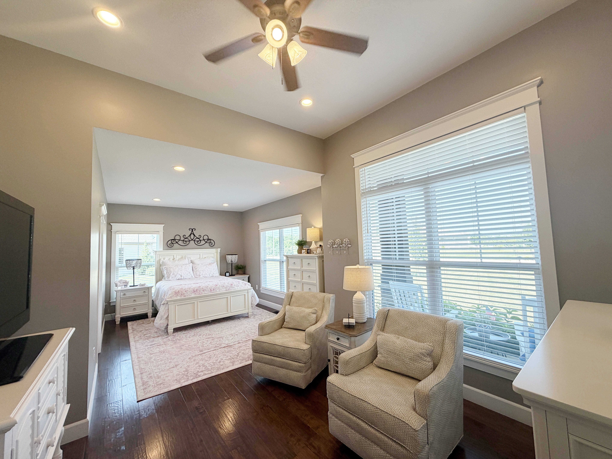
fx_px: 248
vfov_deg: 85.7
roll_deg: +2.4
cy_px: 230
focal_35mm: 14
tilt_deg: +3.9
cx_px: 306
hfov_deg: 102.1
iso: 80
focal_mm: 2.22
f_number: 2.2
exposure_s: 1/120
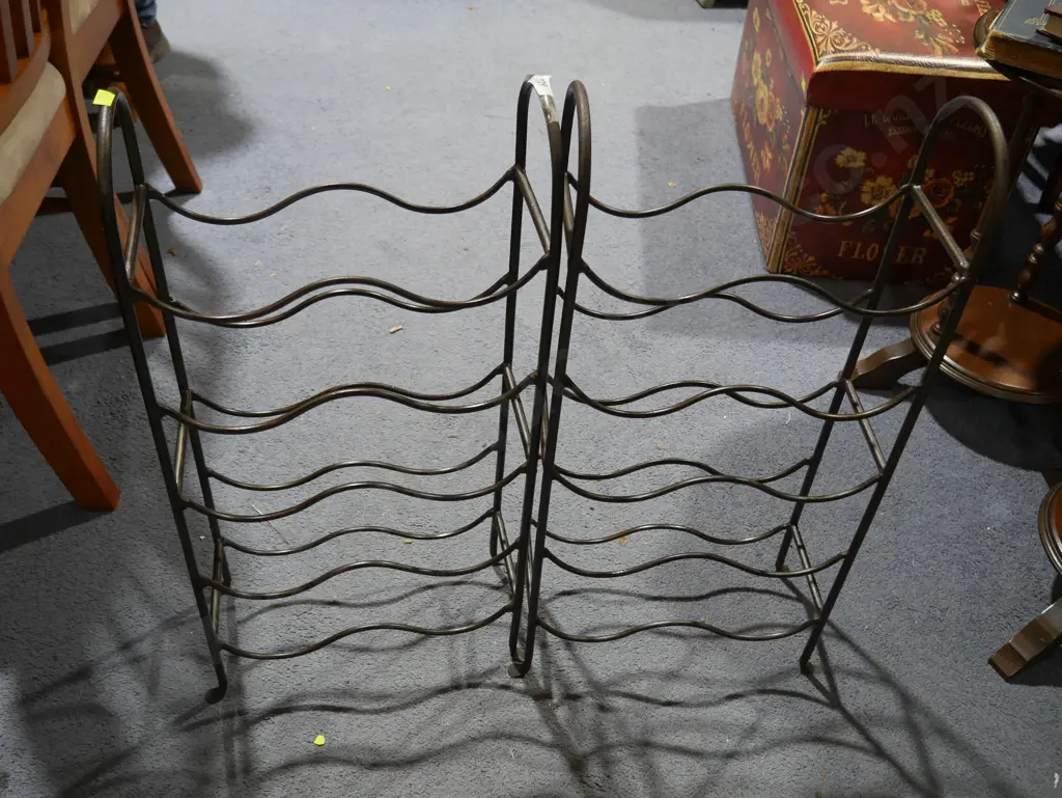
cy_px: 399
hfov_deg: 56.8
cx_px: 531
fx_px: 982
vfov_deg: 44.2
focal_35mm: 32
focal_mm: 16
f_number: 3.6
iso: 500
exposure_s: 1/60
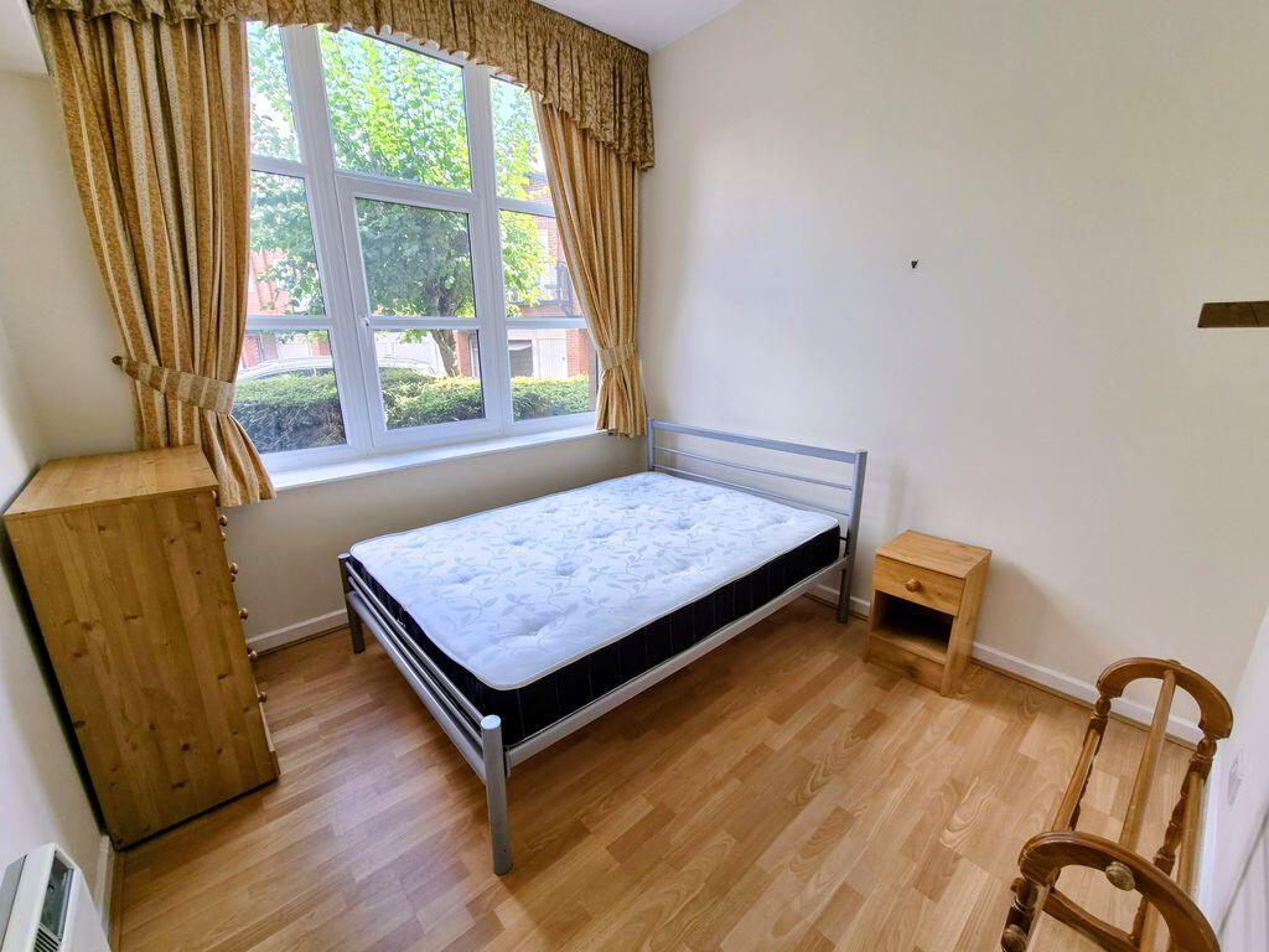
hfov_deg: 106.2
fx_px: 477
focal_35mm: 13
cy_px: 476
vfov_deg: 89.9
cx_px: 634
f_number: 2.2
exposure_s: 1/113
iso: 50
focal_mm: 2.2
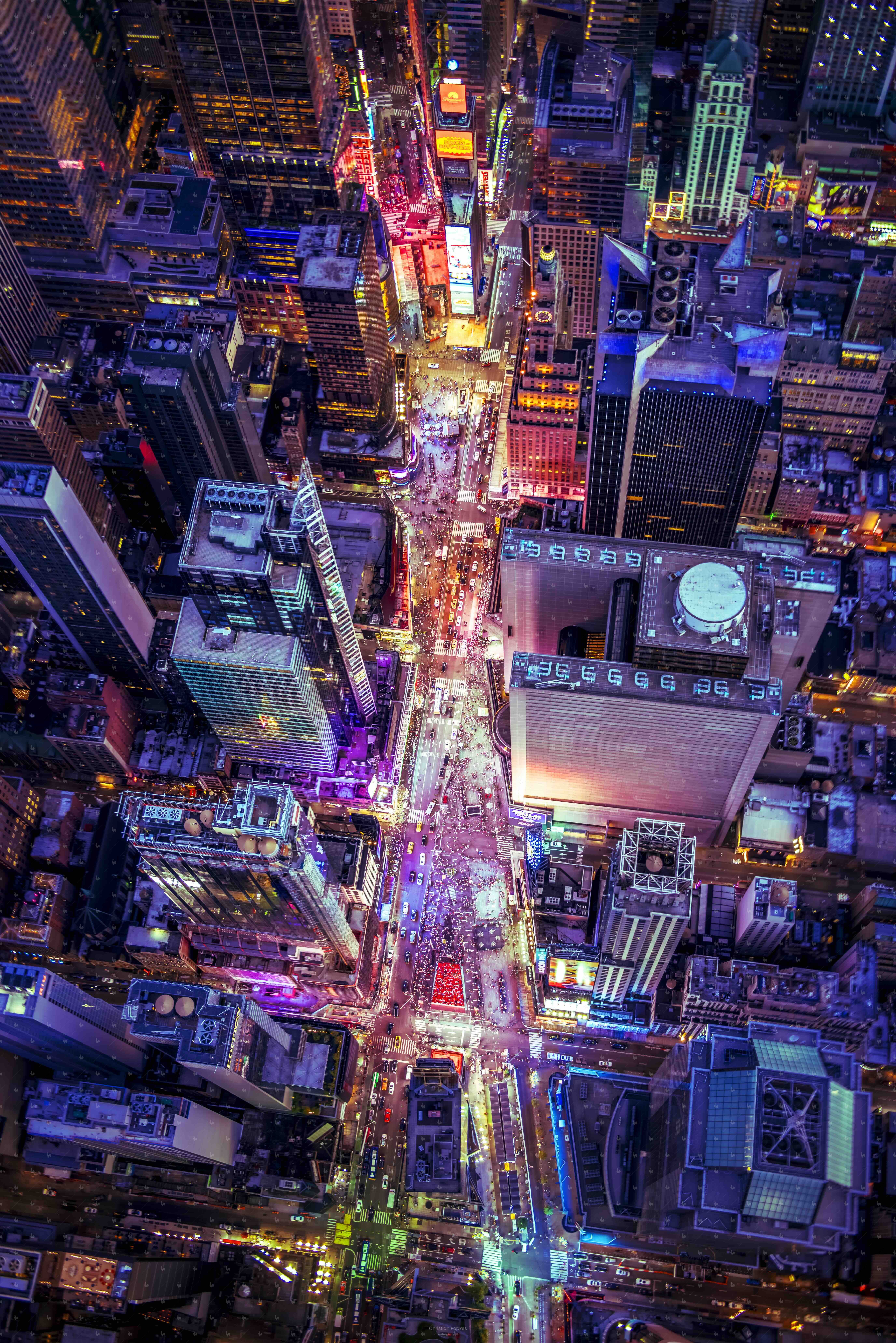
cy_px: 672
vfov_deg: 54.4
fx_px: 1307
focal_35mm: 35
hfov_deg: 37.9
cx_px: 448
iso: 1000
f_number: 2.8
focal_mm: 35
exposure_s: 1/100
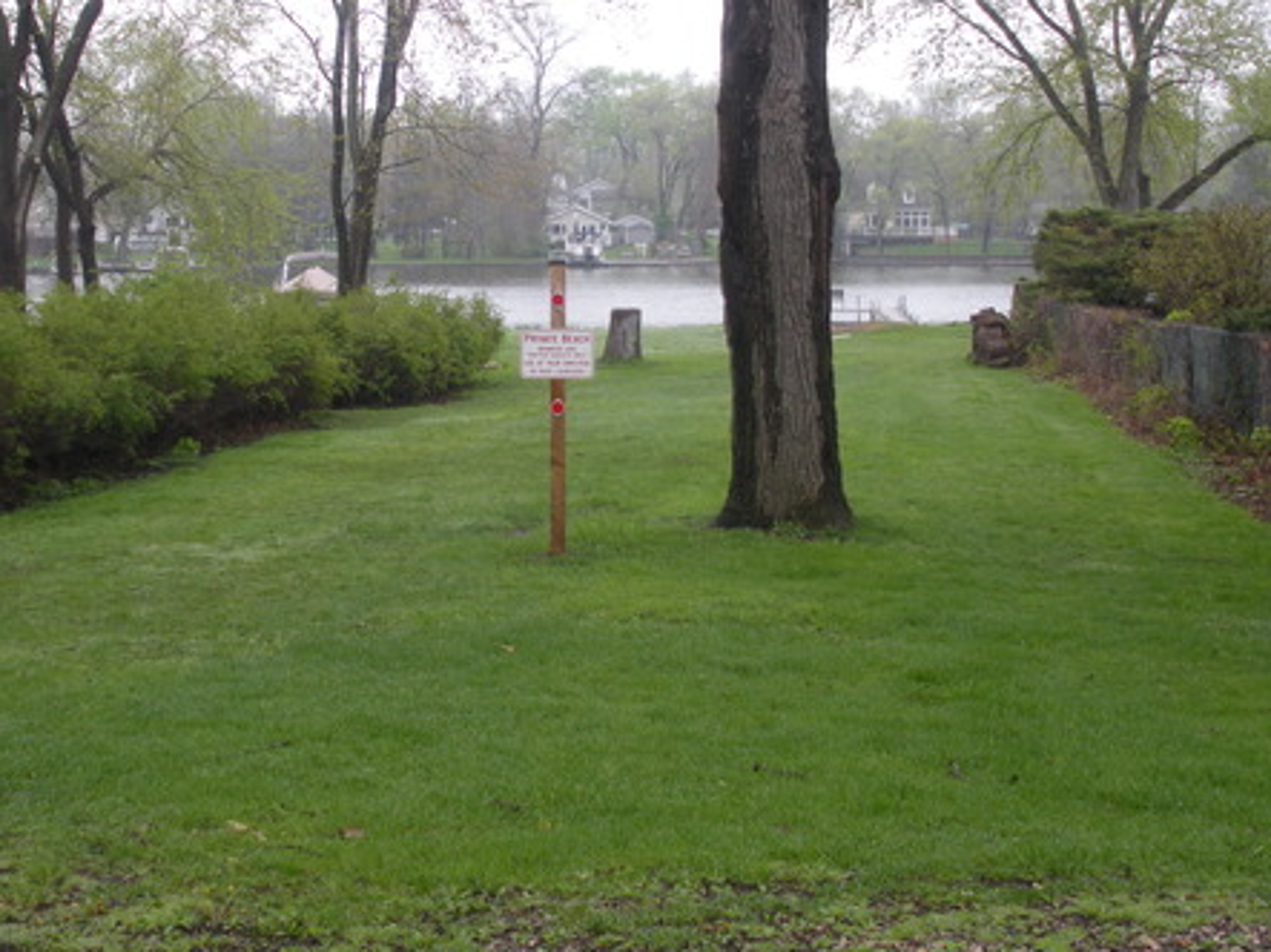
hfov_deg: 36.8
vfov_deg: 27.9
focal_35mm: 52
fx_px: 1909
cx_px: 585
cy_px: 341
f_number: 3.5
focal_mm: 6.3
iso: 64
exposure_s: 1/90.8
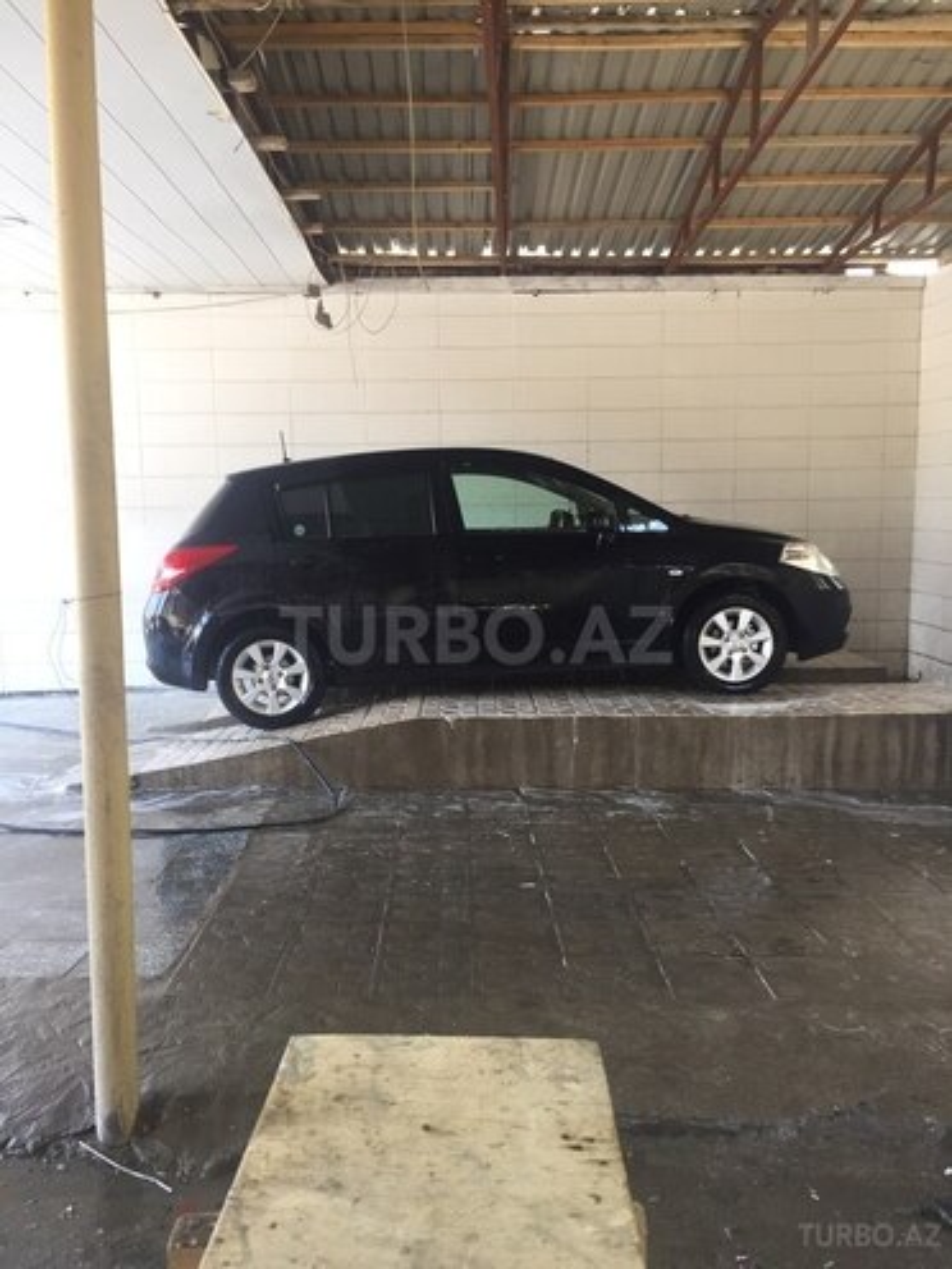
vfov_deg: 61.7
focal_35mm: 29
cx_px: 476
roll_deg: +1.4
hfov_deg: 48.2
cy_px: 634
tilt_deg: -6.1
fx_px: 1063
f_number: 2.2
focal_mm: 4.15
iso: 40
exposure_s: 1/50
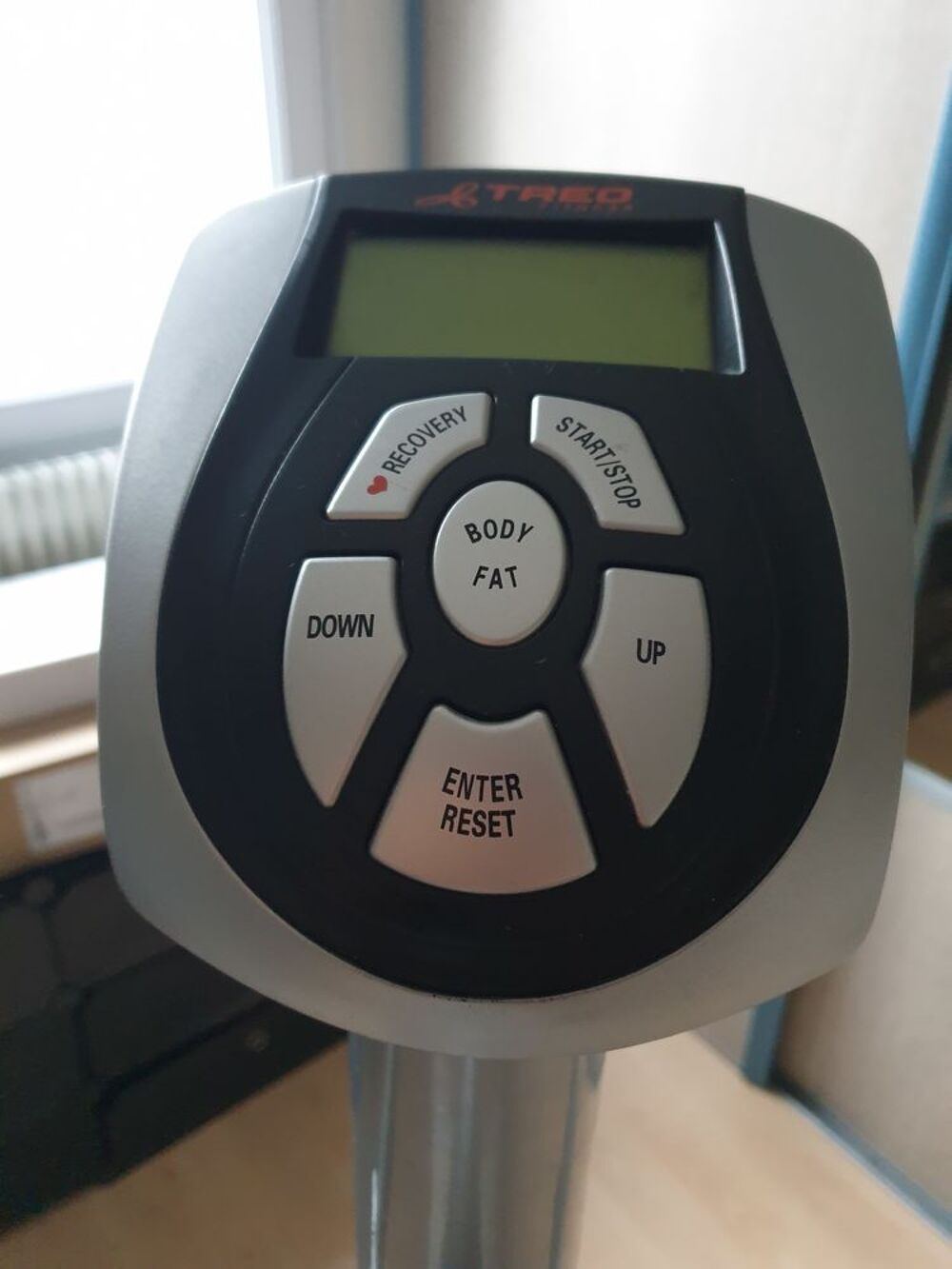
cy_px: 634
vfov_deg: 67.3
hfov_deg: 53.1
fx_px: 953
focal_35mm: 26
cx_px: 476
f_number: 1.5
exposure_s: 1/50
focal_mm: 4.3
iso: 400
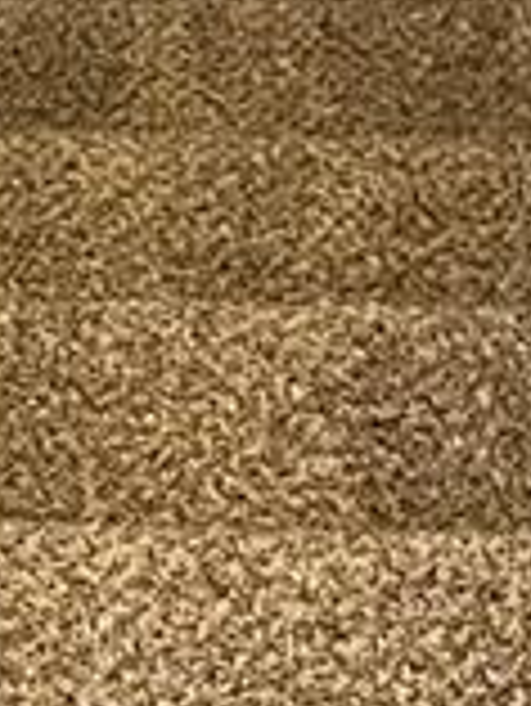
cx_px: -58
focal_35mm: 191
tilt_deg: -53.5
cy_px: -72
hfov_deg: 7.7
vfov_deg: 10.2
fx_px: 3901
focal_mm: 5.1
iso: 640
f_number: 1.6
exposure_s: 1/40
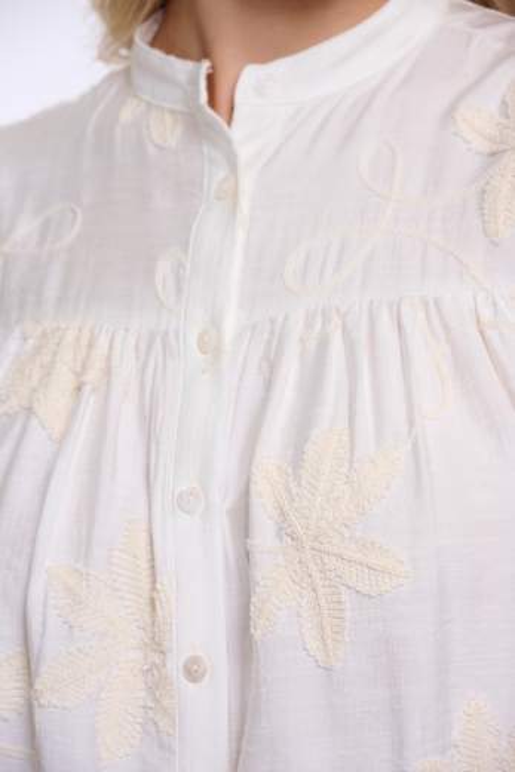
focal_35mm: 120
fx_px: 2573
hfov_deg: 11.4
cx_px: 258
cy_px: 386
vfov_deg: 17.1
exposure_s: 1/160
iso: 125
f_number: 8
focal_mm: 120
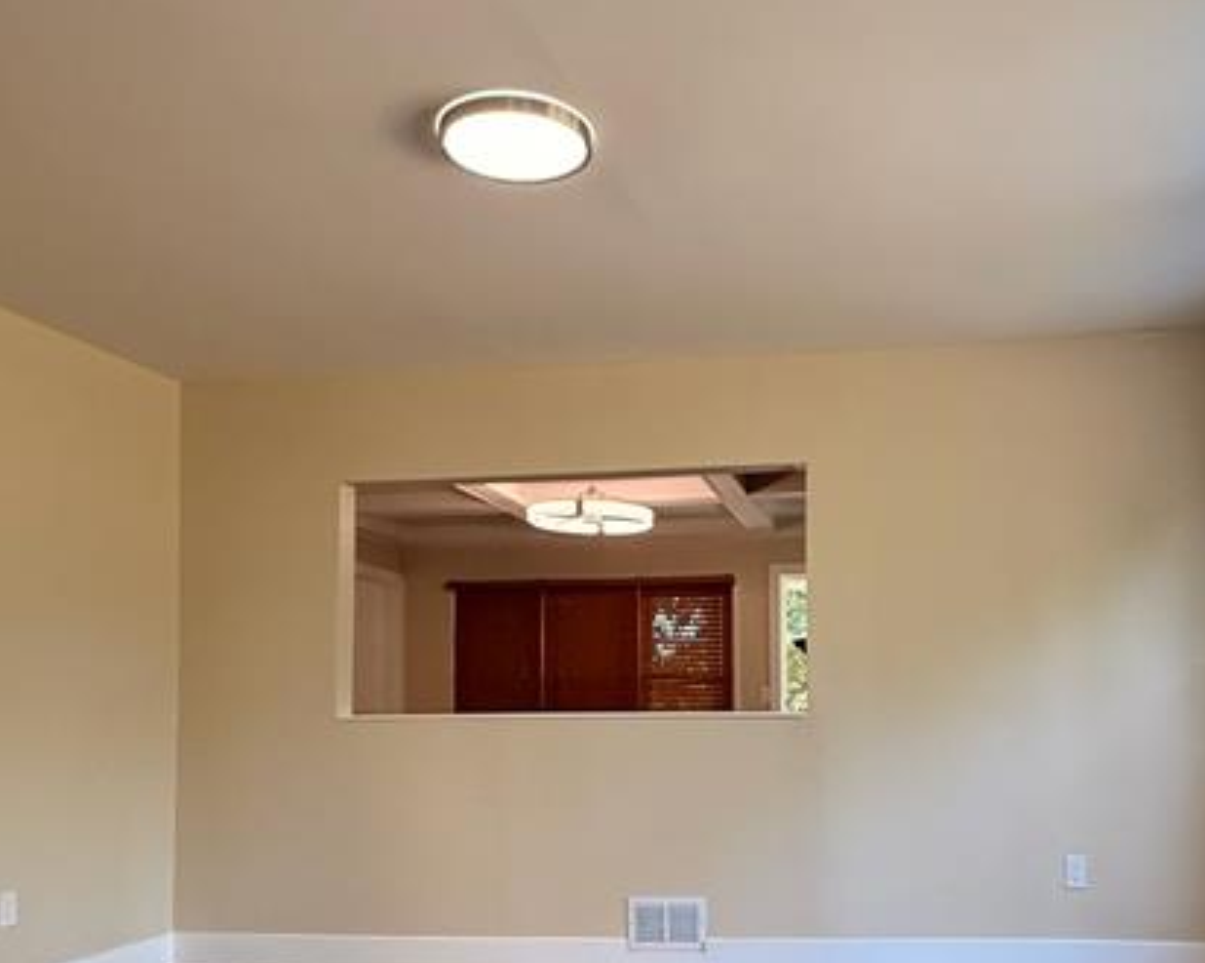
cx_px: 746
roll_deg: +1.0
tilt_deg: +2.1
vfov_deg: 42.3
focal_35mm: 34
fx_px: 1212
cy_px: 691
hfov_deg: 52.4
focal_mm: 2.22
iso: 160
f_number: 2.2
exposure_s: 1/120
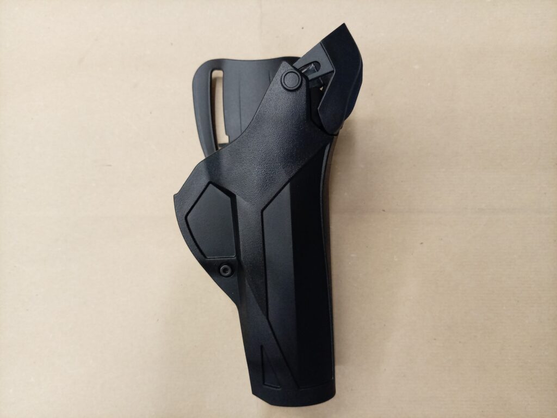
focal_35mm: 25
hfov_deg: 69.4
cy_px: 209
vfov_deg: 54.8
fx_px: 402
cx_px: 278
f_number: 1.8
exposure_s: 1/25
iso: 387
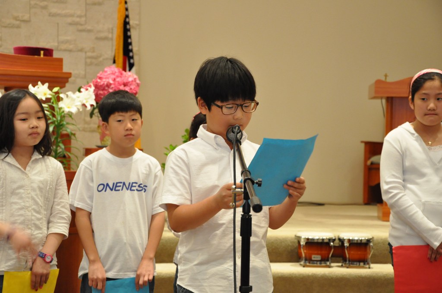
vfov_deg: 15.7
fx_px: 1067
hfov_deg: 23.4
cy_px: 146
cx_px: 221
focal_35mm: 87
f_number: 6.3
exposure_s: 1/30
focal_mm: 58
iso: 2000
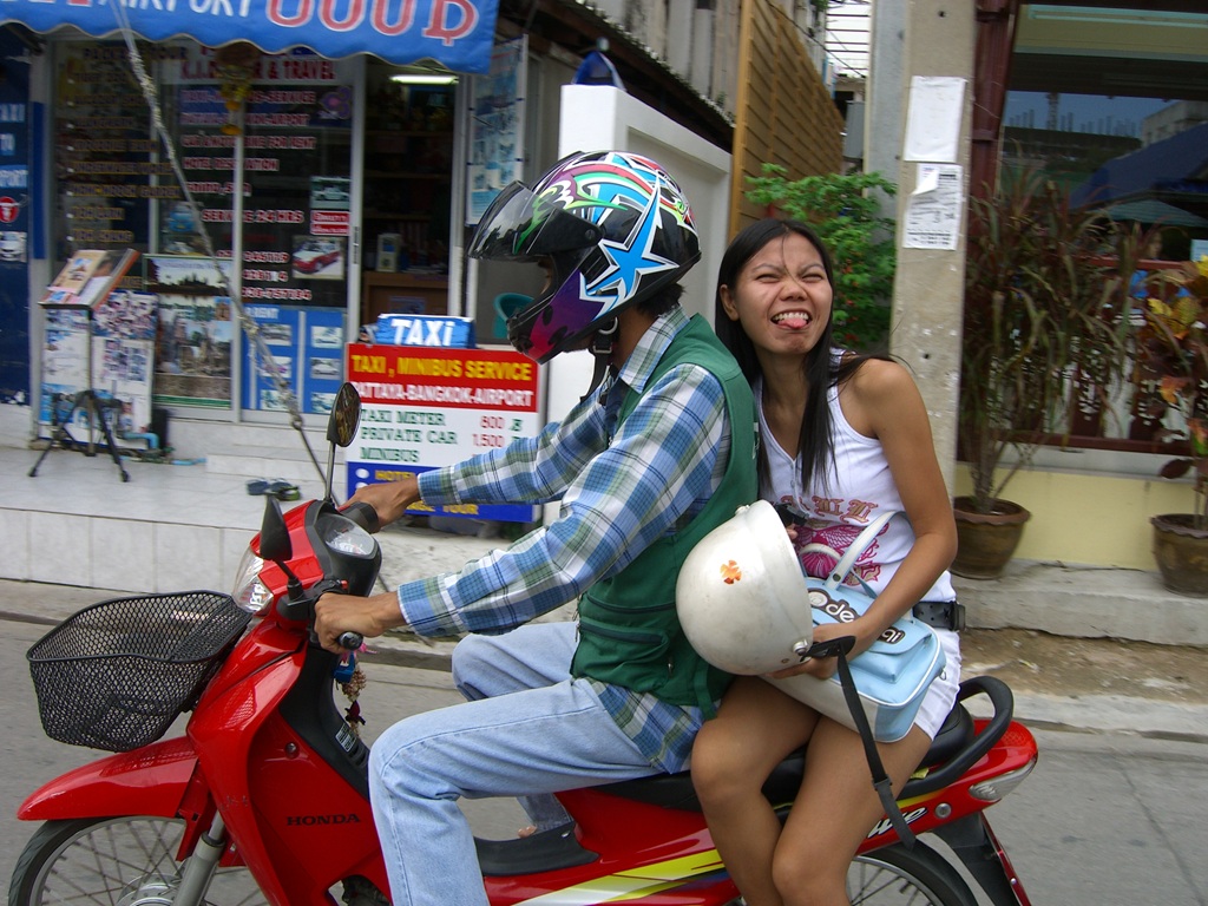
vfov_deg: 37.7
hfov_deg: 49.0
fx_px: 1326
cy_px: 453
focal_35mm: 38
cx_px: 604
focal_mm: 7.9
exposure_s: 1/200
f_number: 4
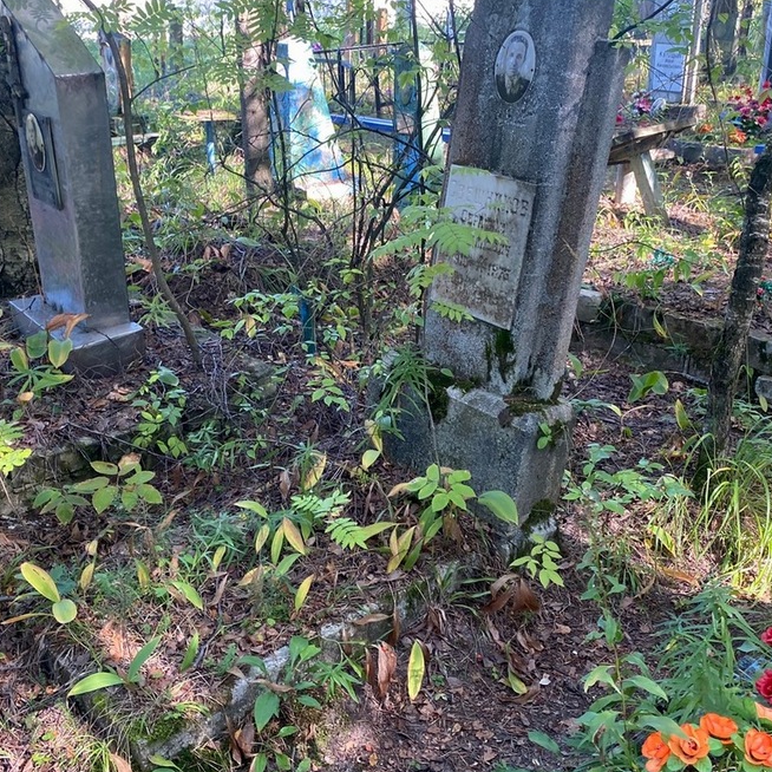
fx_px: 908
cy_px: 369
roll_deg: -3.4
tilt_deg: -17.0
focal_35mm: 36
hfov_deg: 46.0
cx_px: 378
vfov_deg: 46.0
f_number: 1.8
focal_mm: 4.25
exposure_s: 1/121
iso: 125
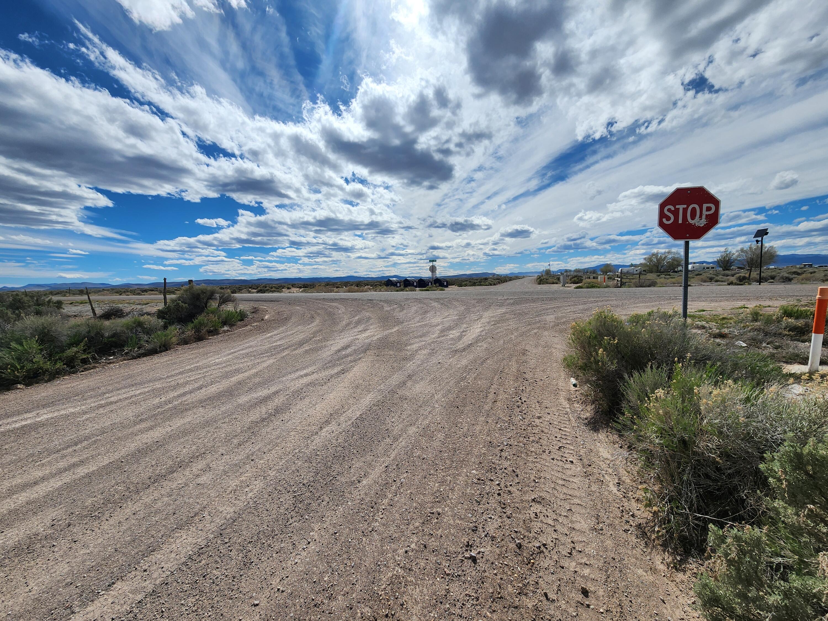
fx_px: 311
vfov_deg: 89.9
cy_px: 310
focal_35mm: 13
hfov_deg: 106.2
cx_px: 414
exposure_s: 1/5856
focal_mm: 2.2
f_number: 2.2
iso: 50
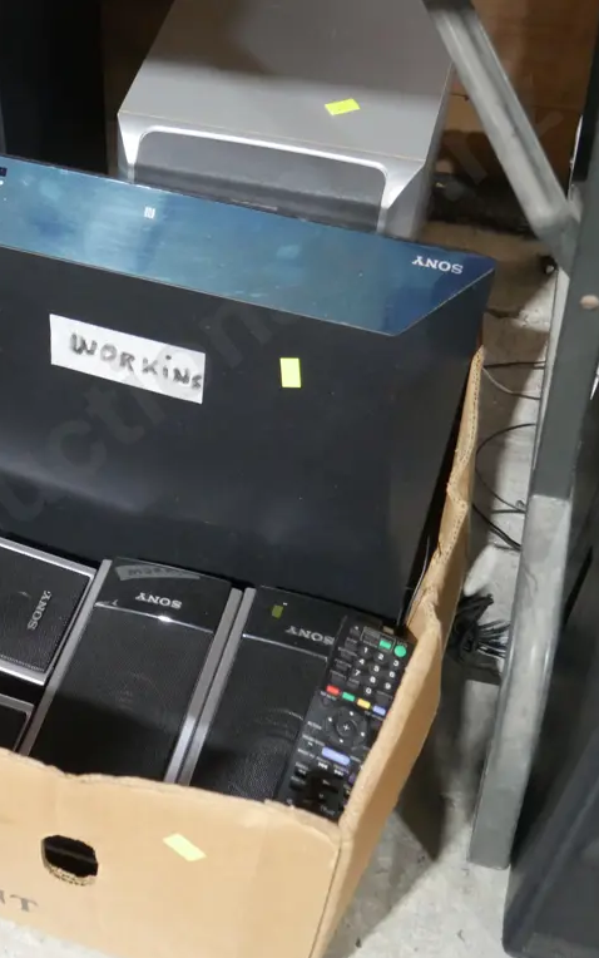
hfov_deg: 23.2
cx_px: 33
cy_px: 481
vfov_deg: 37.5
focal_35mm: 54
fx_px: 1409
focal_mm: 19
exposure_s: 1/60
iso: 3200
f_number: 4.1
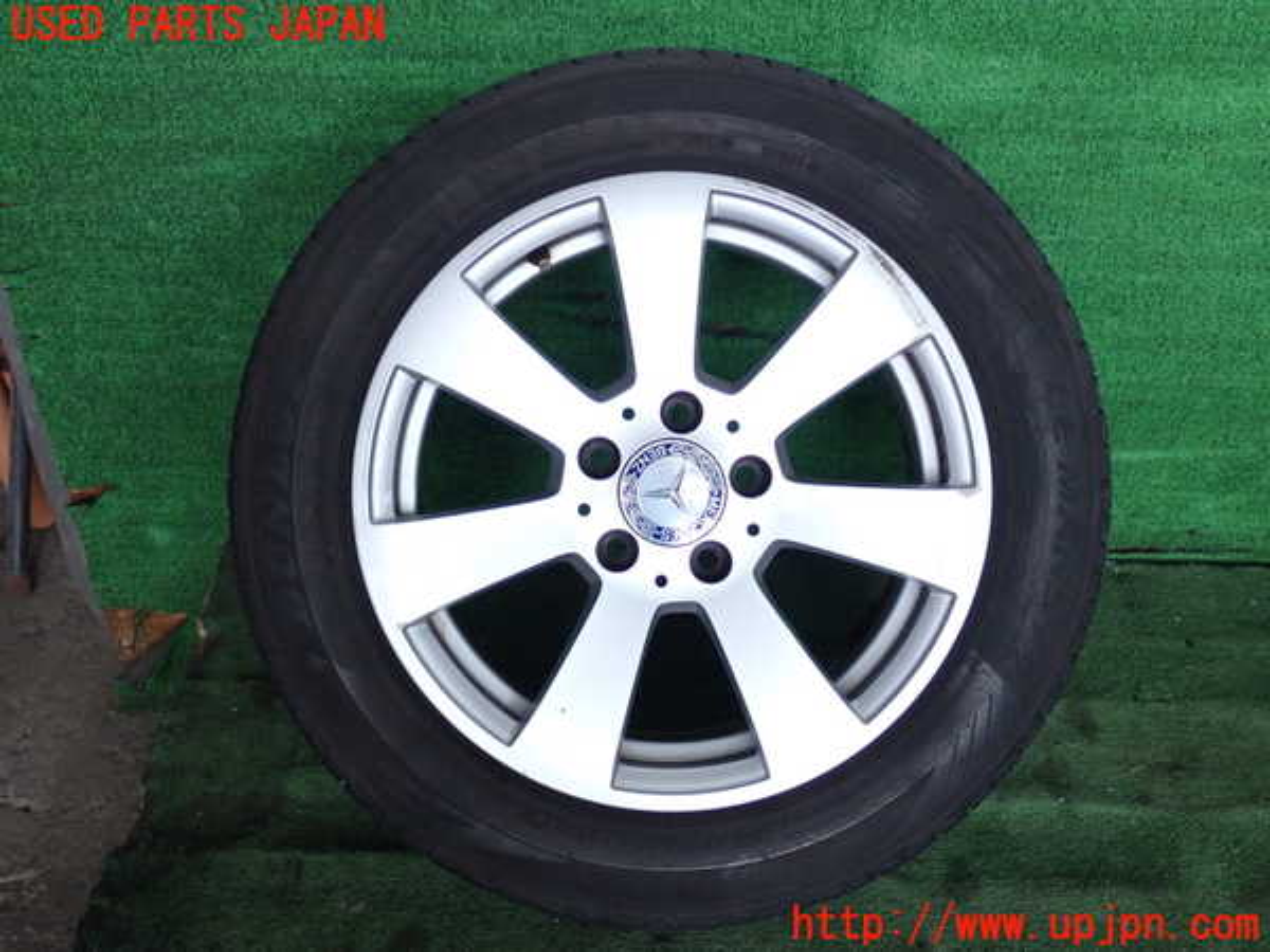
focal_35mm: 41
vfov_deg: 35.1
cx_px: 635
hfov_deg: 45.8
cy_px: 476
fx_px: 1504
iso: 400
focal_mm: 7.31
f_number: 2.8
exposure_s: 1/125
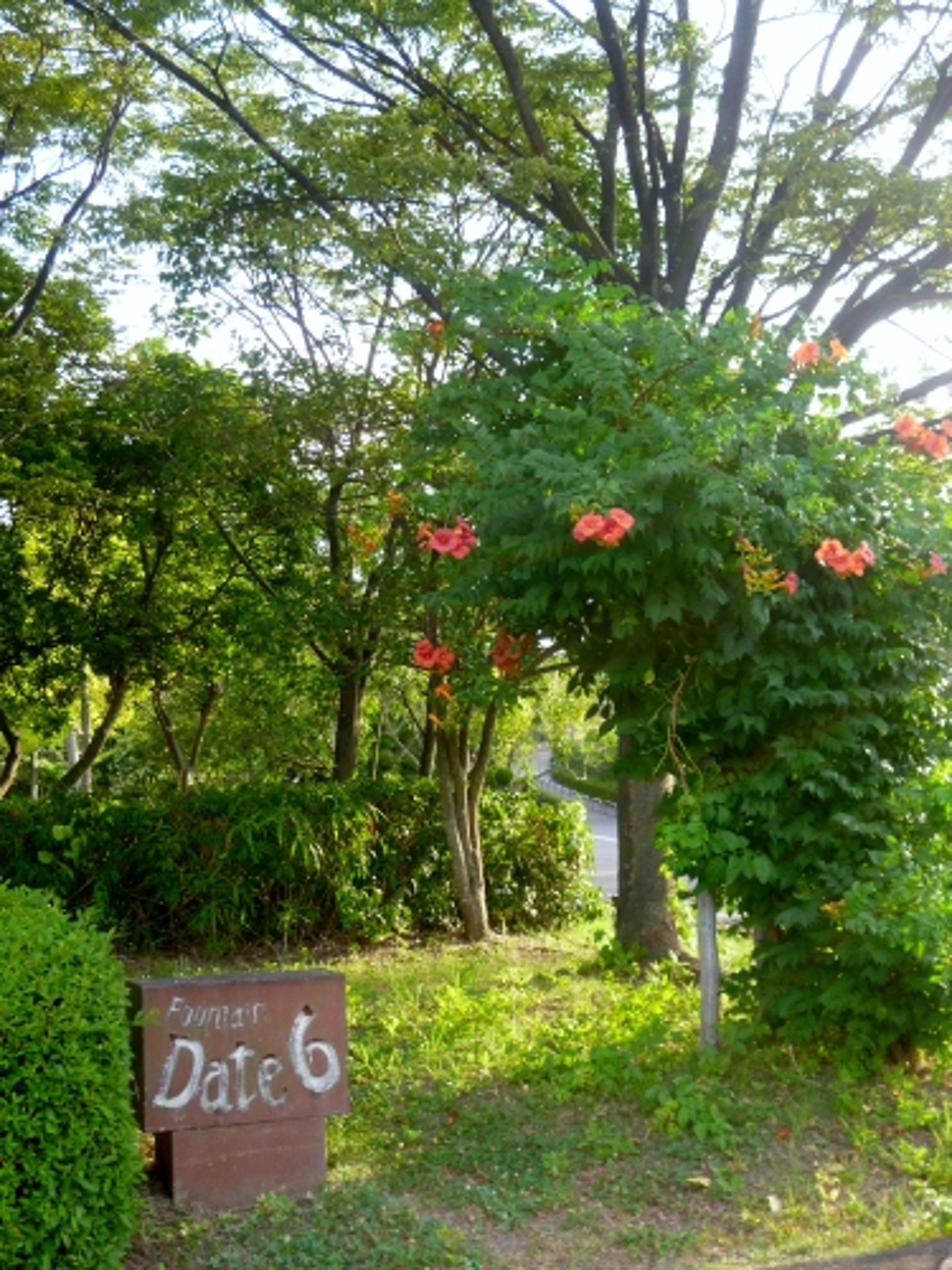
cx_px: 476
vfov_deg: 40.4
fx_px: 1723
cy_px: 635
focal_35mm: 47
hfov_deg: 30.9
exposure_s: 1/80
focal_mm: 8.4
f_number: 3.4
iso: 100
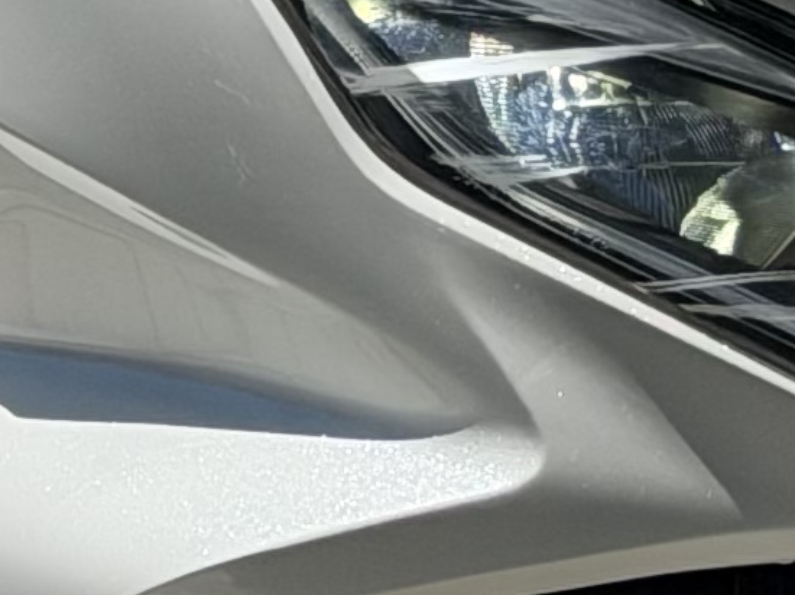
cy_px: 559
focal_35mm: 352
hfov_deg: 5.6
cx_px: 4
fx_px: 8081
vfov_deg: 4.2
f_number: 1.78
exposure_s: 1/6536
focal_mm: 6.76
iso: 64
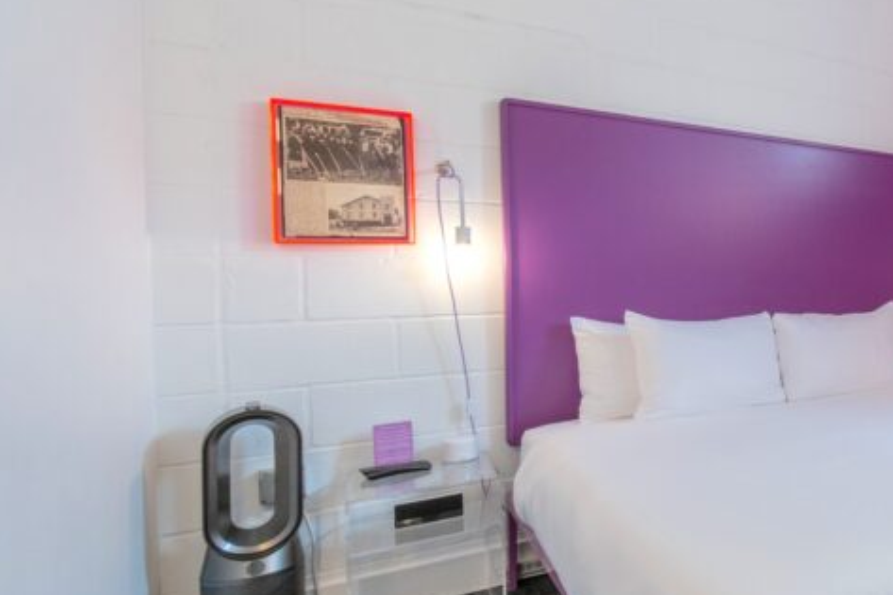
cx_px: 948
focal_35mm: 26
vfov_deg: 49.5
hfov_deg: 50.9
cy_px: 299
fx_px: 645
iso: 125
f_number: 11
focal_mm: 8
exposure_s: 1/5
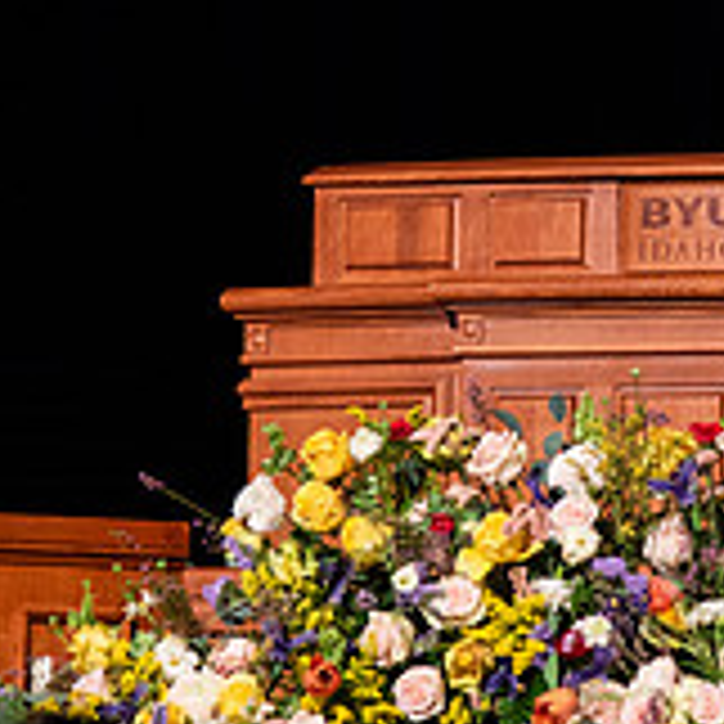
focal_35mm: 367
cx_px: 576
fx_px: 8684
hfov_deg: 4.8
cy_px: 290
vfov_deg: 4.8
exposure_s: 1/200
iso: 2000
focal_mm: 120
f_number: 4
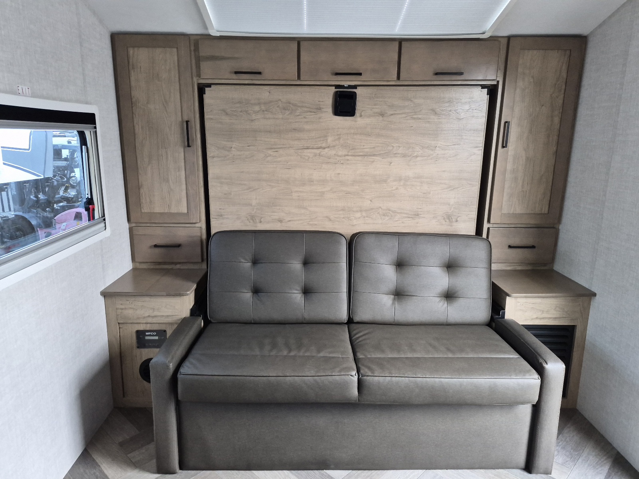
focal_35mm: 23
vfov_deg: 58.9
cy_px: 240
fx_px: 425
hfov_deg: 73.9
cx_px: 320
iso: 200
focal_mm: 5.4
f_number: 1.8
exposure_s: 1/120
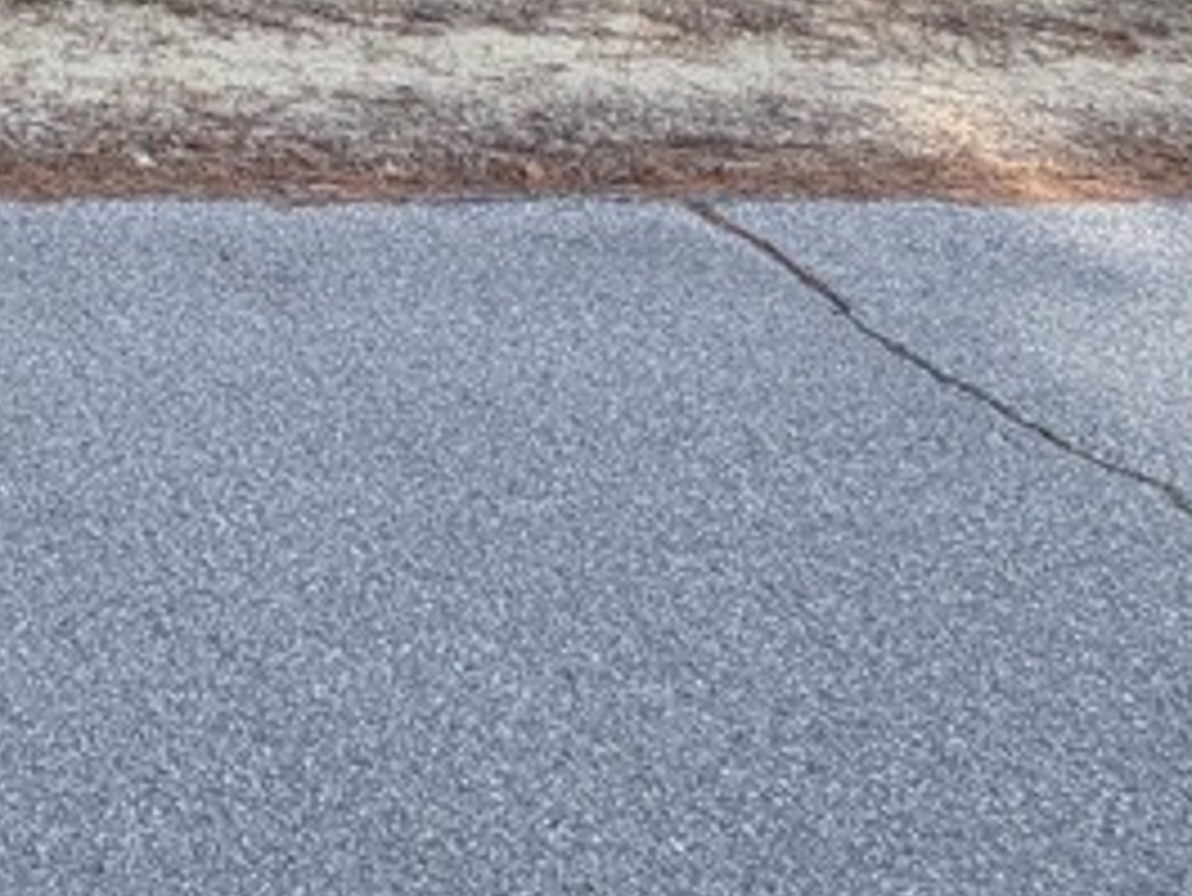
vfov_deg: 22.0
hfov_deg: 25.6
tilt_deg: -11.2
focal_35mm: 57
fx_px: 1964
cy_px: -392
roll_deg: +0.3
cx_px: -585
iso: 50
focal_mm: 2.22
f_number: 2.2
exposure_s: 1/290
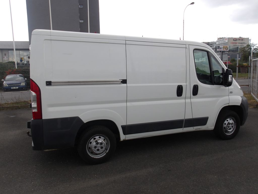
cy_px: 97
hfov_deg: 65.3
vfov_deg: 51.4
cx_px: 129
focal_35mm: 27
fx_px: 201
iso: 100
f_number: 3
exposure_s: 1/646
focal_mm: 4.9
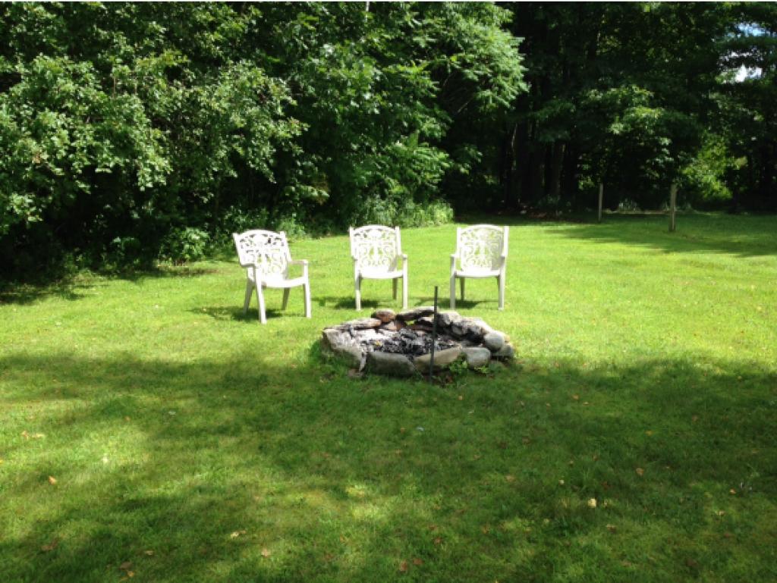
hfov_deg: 55.3
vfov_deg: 43.0
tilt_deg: -12.2
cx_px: 388
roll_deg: +0.0
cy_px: 292
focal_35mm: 33
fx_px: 741
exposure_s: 1/797
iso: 50
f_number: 2.4
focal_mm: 4.12
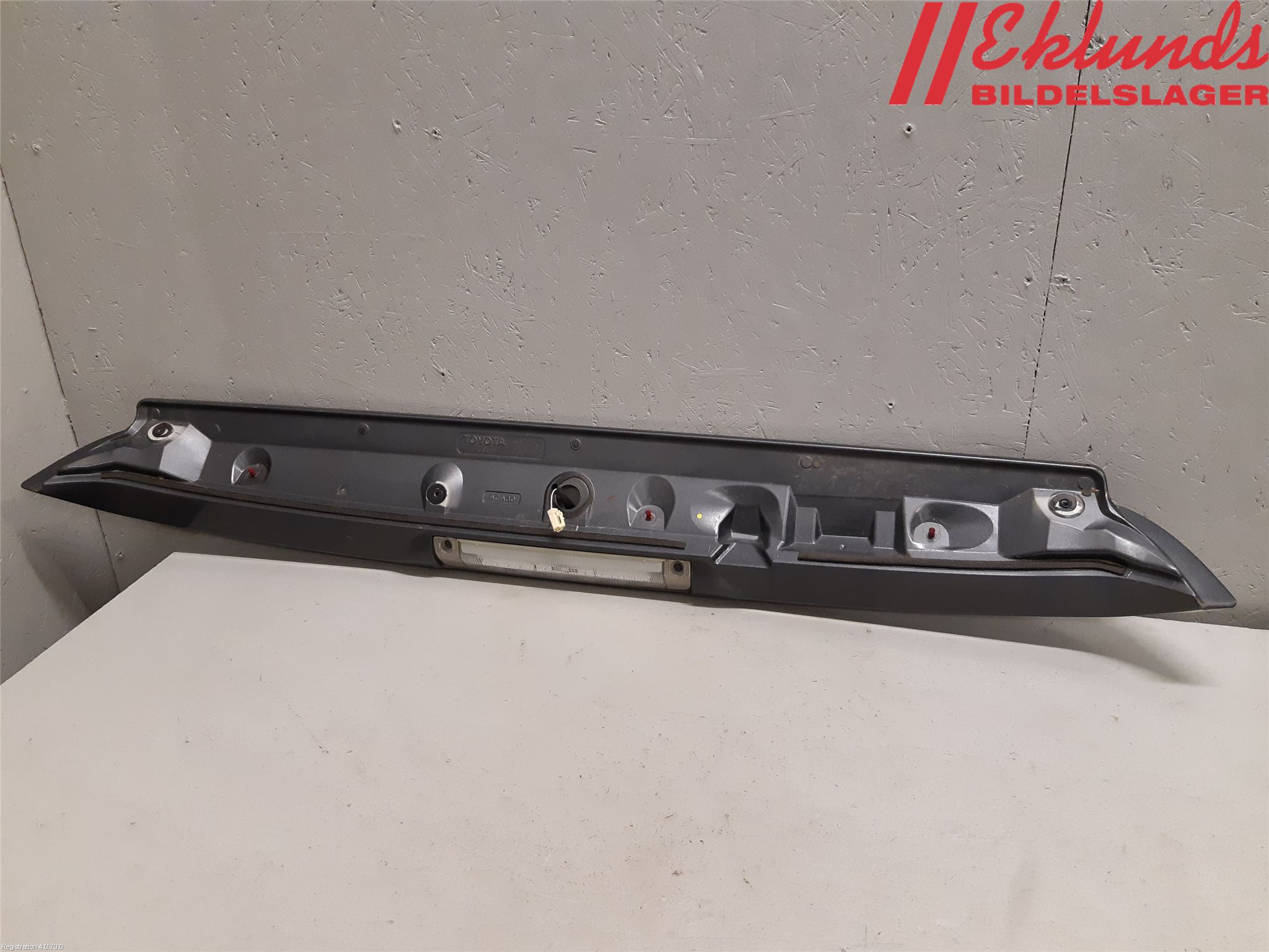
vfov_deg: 53.1
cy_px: 476
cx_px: 634
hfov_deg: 67.3
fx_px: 953
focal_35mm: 26
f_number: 1.7
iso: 200
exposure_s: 1/50
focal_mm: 3.93
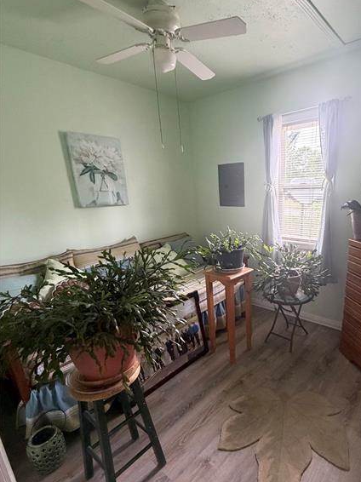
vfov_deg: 84.4
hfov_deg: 66.6
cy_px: 265
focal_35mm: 19
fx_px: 264
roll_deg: +1.2
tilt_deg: -15.8
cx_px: 244
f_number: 2.2
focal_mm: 2.22
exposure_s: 1/60
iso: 400
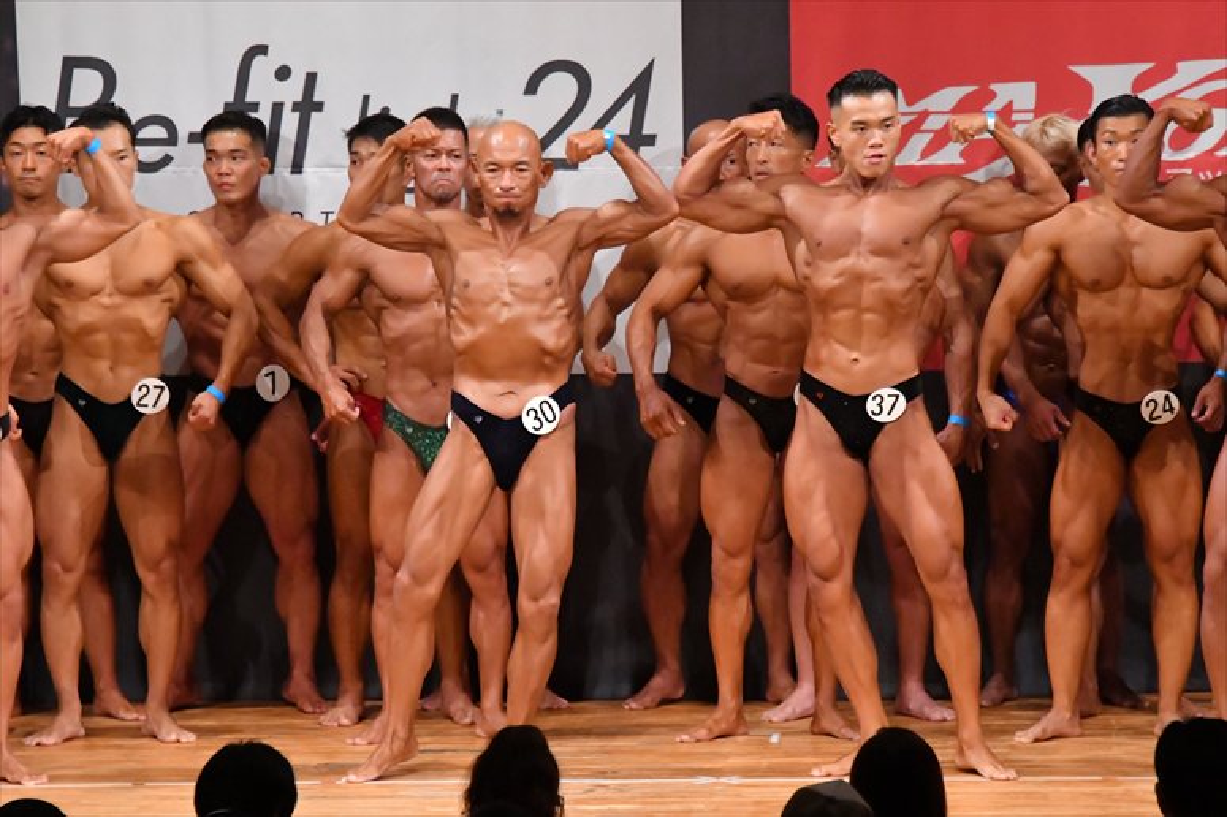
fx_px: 9198
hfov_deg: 7.6
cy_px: 408
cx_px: 614
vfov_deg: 5.1
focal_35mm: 270
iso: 10000
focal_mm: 180
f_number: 5.6
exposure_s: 1/400
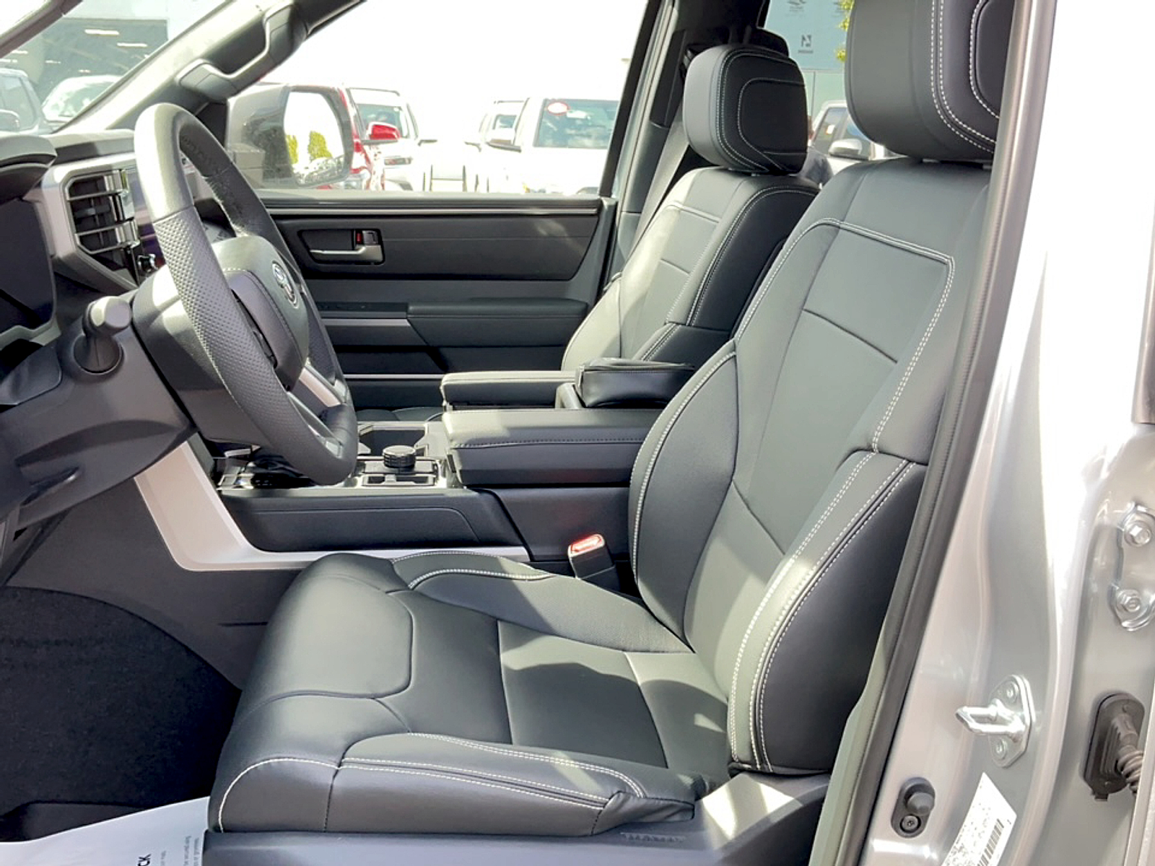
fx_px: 1001
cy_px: 433
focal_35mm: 30
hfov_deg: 60.0
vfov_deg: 46.8
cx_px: 578
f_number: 1.8
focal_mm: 3
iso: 64
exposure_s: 1/120
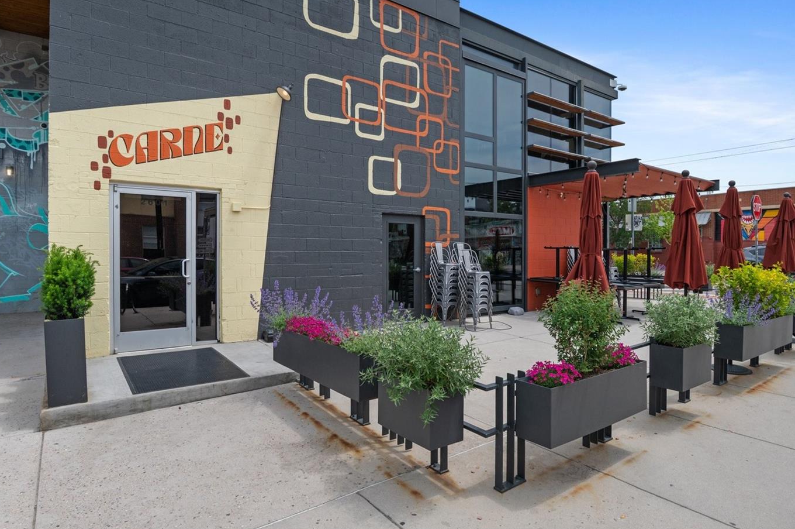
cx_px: 431
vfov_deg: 61.8
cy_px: 249
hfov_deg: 83.9
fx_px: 441
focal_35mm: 20
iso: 720
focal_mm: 17
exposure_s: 1/1000
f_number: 9
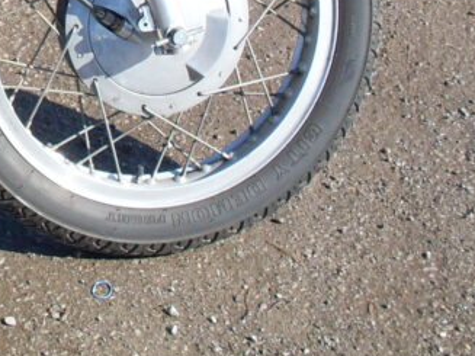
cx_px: -163
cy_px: -185
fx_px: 1632
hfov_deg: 15.6
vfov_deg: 11.9
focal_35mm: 119
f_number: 8.4
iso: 80
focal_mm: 6.3
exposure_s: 1/90
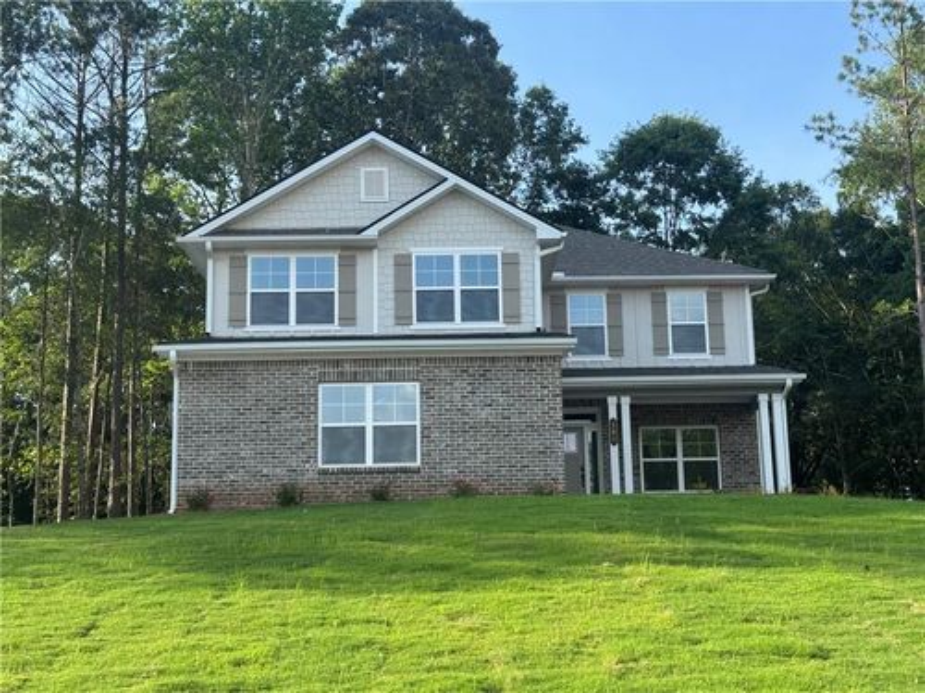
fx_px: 1283
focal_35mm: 48
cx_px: 462
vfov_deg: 30.3
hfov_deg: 39.7
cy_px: 346
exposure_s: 1/1287
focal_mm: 6.76
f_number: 1.78
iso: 64
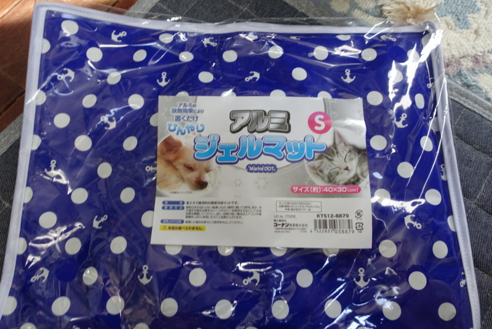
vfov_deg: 53.2
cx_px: 246
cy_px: 164
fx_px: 328
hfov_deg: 73.7
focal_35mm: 24
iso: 125
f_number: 2.8
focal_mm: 8.8
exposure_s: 1/30
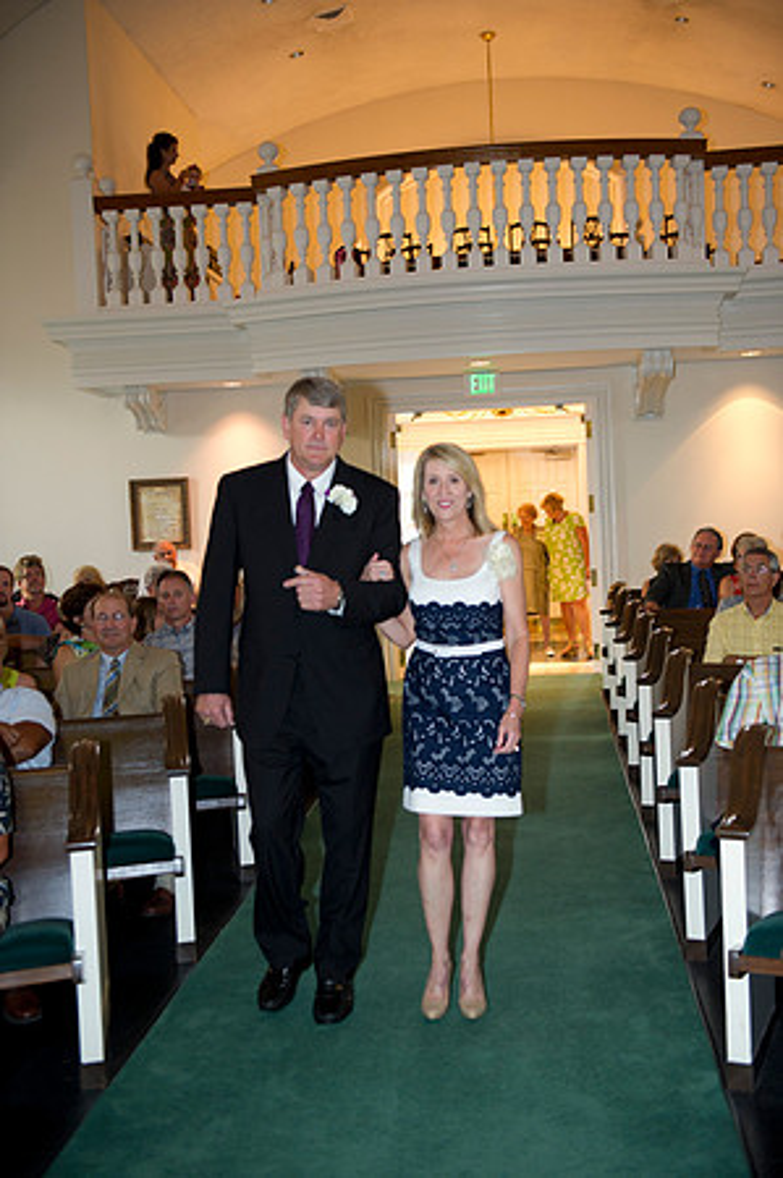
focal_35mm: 42
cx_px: 392
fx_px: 1373
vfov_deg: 46.4
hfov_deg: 31.8
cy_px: 589
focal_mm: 42
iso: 1600
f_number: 2.8
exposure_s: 1/60
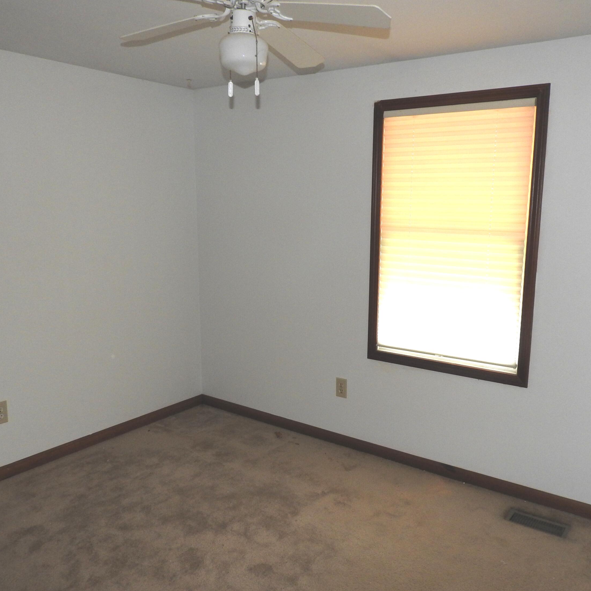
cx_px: 321
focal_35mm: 29
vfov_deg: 55.6
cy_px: 303
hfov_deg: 55.5
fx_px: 560
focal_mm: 4.3
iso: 200
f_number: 3.3
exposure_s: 1/30
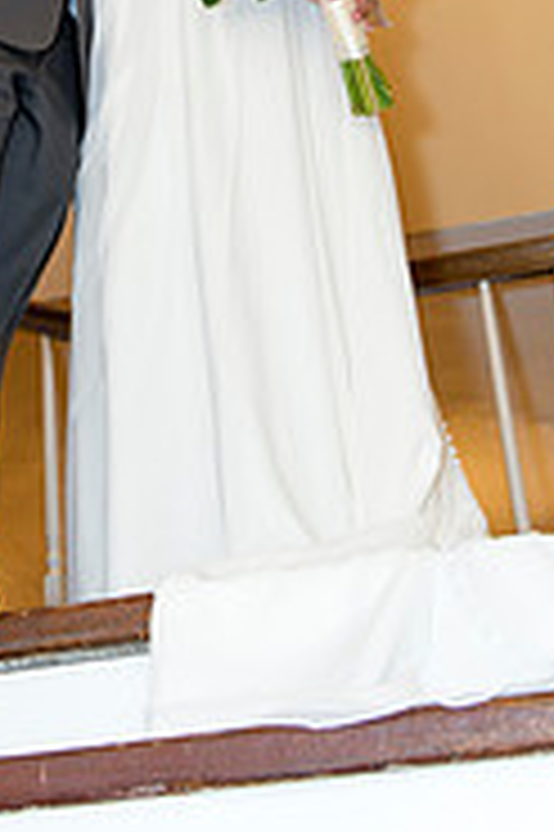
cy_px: -144
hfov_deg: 17.4
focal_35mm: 78
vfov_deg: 23.9
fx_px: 1804
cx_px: 142
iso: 1000
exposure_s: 1/100
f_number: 5
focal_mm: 32
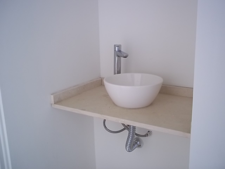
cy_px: 84
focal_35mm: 36
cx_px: 112
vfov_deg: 39.7
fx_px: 234
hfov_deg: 51.4
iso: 105
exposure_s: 1/30
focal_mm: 6.5
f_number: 3.1
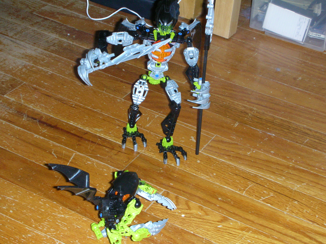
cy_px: 122
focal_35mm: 73
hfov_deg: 26.7
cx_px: 163
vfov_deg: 20.2
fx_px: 687
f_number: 4.4
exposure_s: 1/120
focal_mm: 12.2
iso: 129
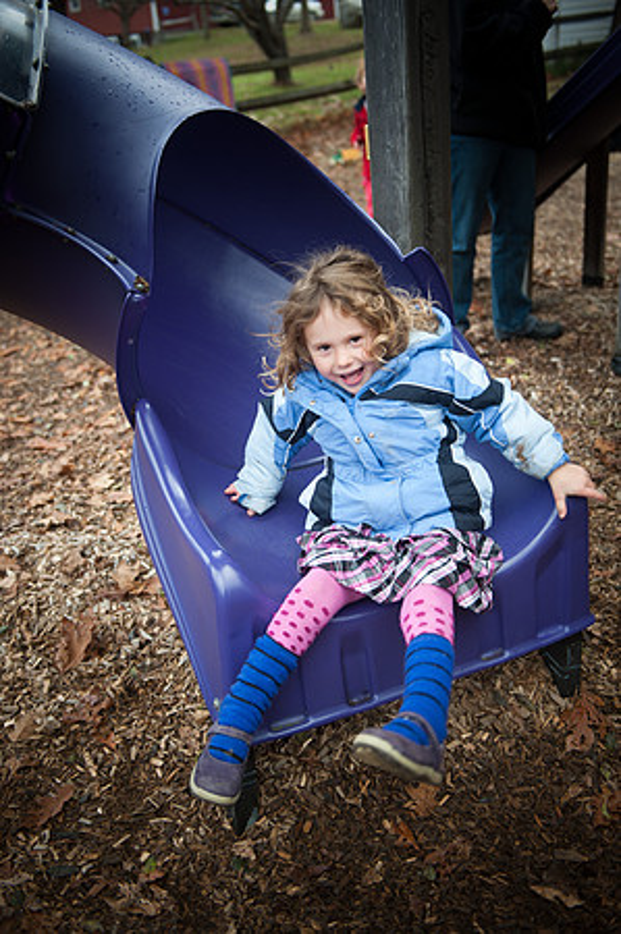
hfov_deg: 36.8
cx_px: 310
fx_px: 934
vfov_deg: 53.2
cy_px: 467
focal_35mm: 36
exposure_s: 1/200
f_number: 2.8
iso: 200
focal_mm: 36
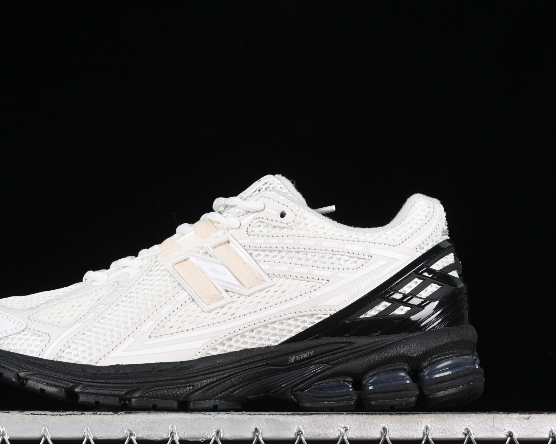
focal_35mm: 98
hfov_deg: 19.5
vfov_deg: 15.7
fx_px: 1613
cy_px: 250
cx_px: 223
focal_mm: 50
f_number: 7.1
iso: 160
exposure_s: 1/80
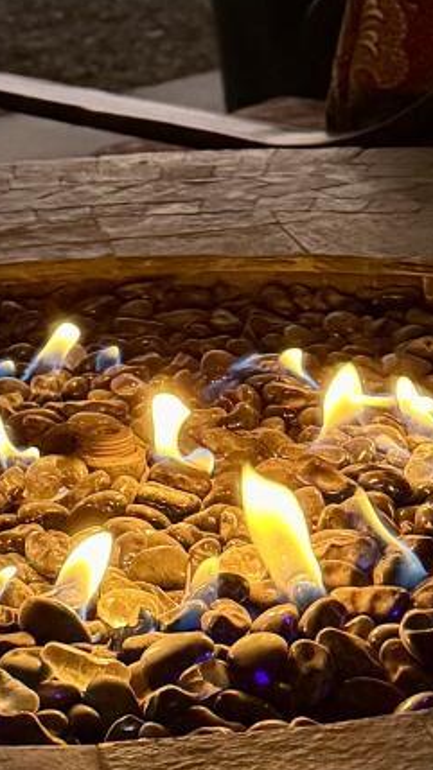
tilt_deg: -7.6
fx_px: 2493
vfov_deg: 17.3
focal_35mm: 122
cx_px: -225
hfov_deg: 9.6
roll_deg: +6.6
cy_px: 50
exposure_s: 1/60
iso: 250
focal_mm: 6.76
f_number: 1.78
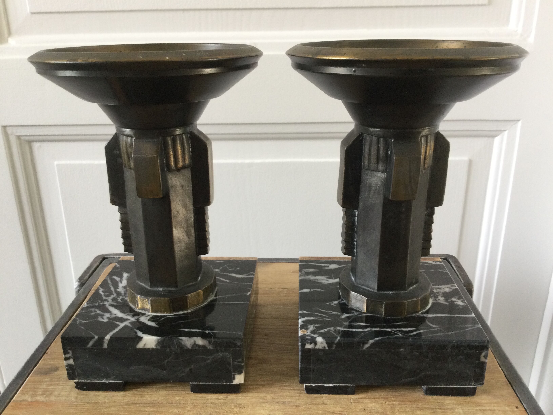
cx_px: 276
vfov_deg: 45.4
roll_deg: +0.5
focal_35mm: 31
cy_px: 208
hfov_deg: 58.4
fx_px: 495
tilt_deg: -21.9
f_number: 2.4
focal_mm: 3.3
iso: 100
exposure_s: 1/33
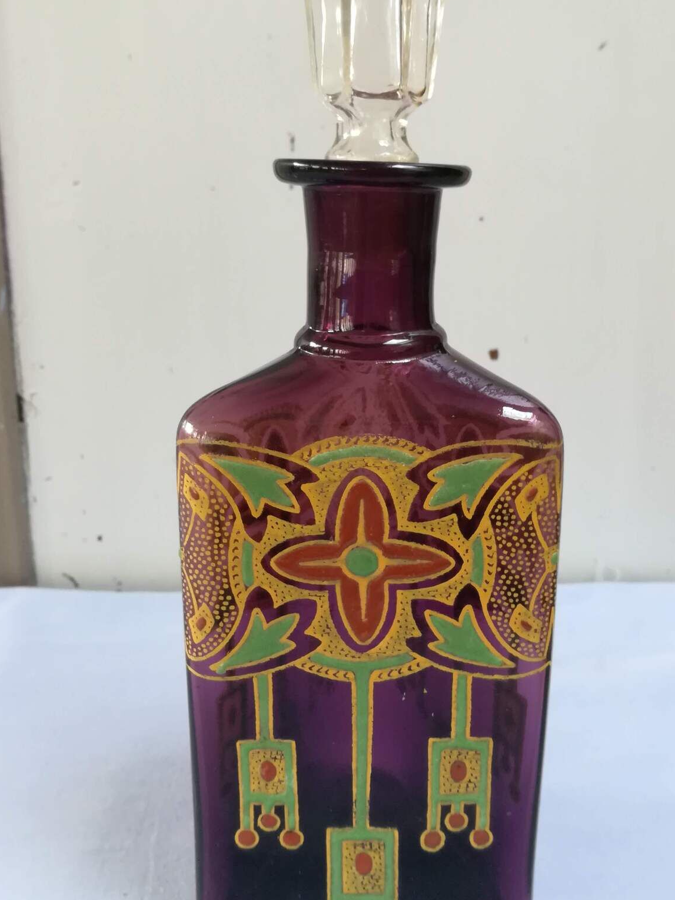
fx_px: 884
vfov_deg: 53.9
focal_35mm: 34
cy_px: 419
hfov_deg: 41.8
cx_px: 354
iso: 200
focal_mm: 3.83
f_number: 2.2
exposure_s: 1/30
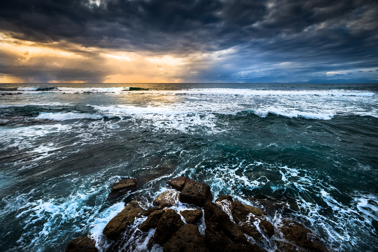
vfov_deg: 81.2
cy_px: 126
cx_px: 189
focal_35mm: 14
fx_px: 147
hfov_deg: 104.3
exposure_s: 1/200
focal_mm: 14
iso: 64
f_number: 8
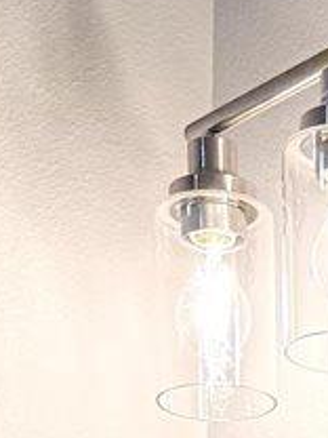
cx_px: 442
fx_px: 2236
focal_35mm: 177
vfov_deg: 8.2
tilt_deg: -9.8
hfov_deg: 8.3
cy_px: 1586
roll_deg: -2.5
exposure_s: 1/228
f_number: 1.78
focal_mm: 6.76
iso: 125
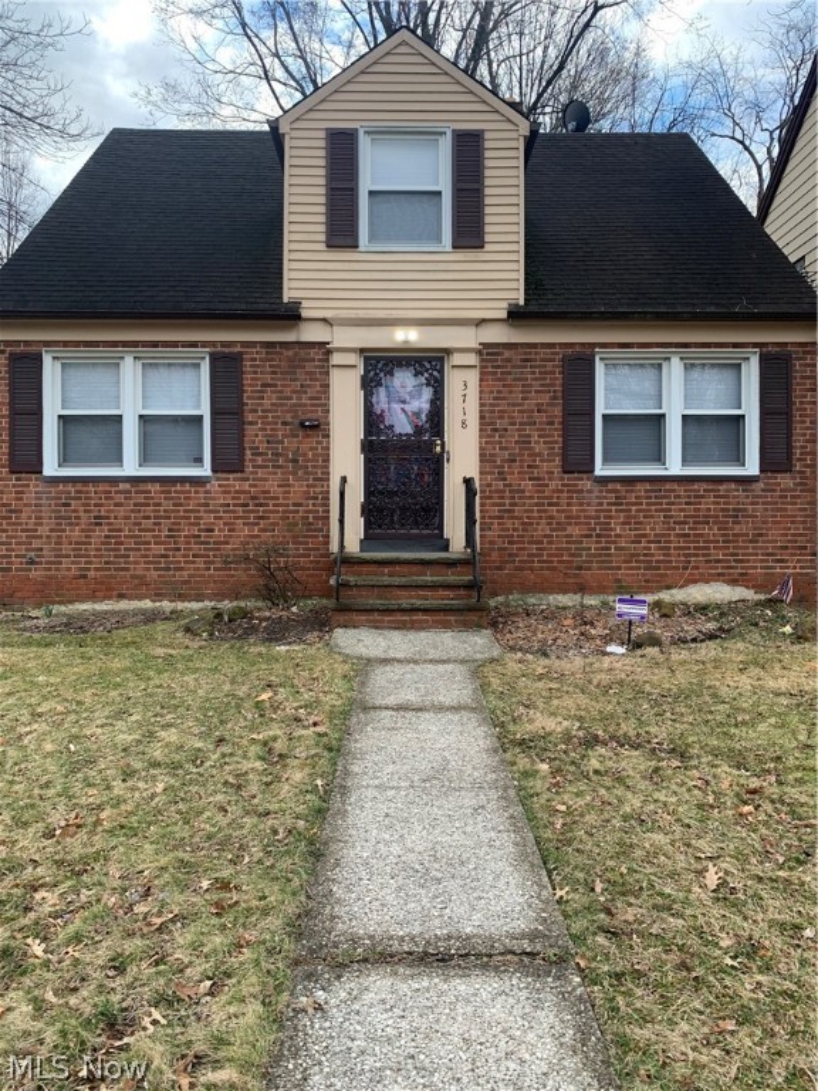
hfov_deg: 53.1
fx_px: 819
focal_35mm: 26
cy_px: 546
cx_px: 409
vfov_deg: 67.3
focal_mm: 4.25
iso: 25
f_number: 1.8
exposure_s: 1/121
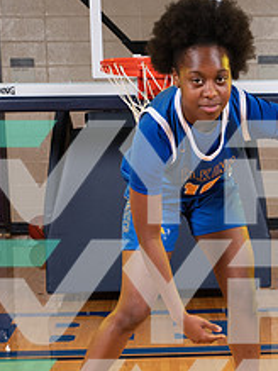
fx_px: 933
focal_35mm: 87
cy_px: 293
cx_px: 208
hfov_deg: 16.9
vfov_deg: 22.2
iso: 320
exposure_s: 1/320
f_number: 7.1
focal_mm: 44
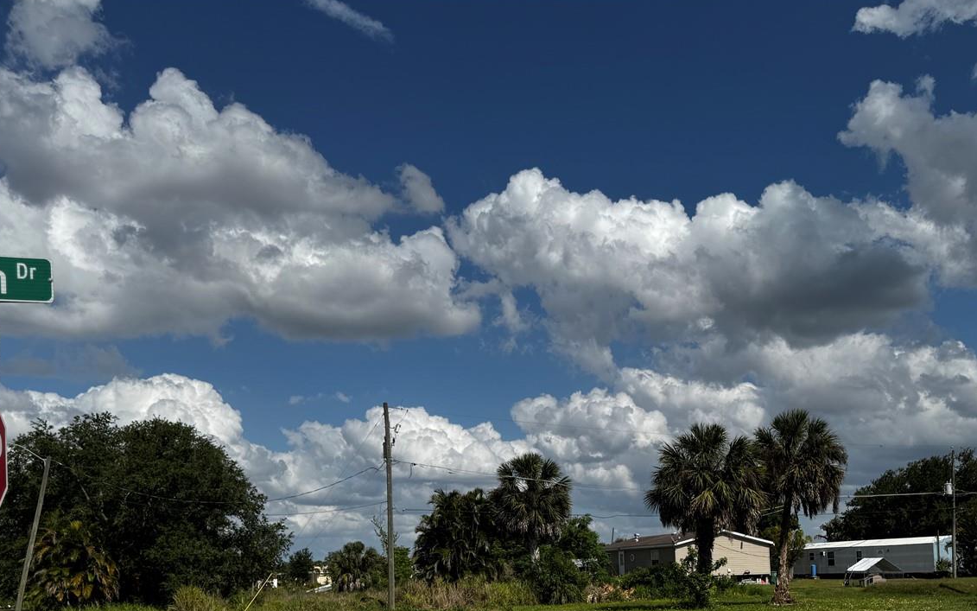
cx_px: 568
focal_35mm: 36
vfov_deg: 34.0
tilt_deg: +8.0
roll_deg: +0.1
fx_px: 959
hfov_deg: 53.8
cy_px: 512
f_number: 1.78
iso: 80
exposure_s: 1/10417
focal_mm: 6.76
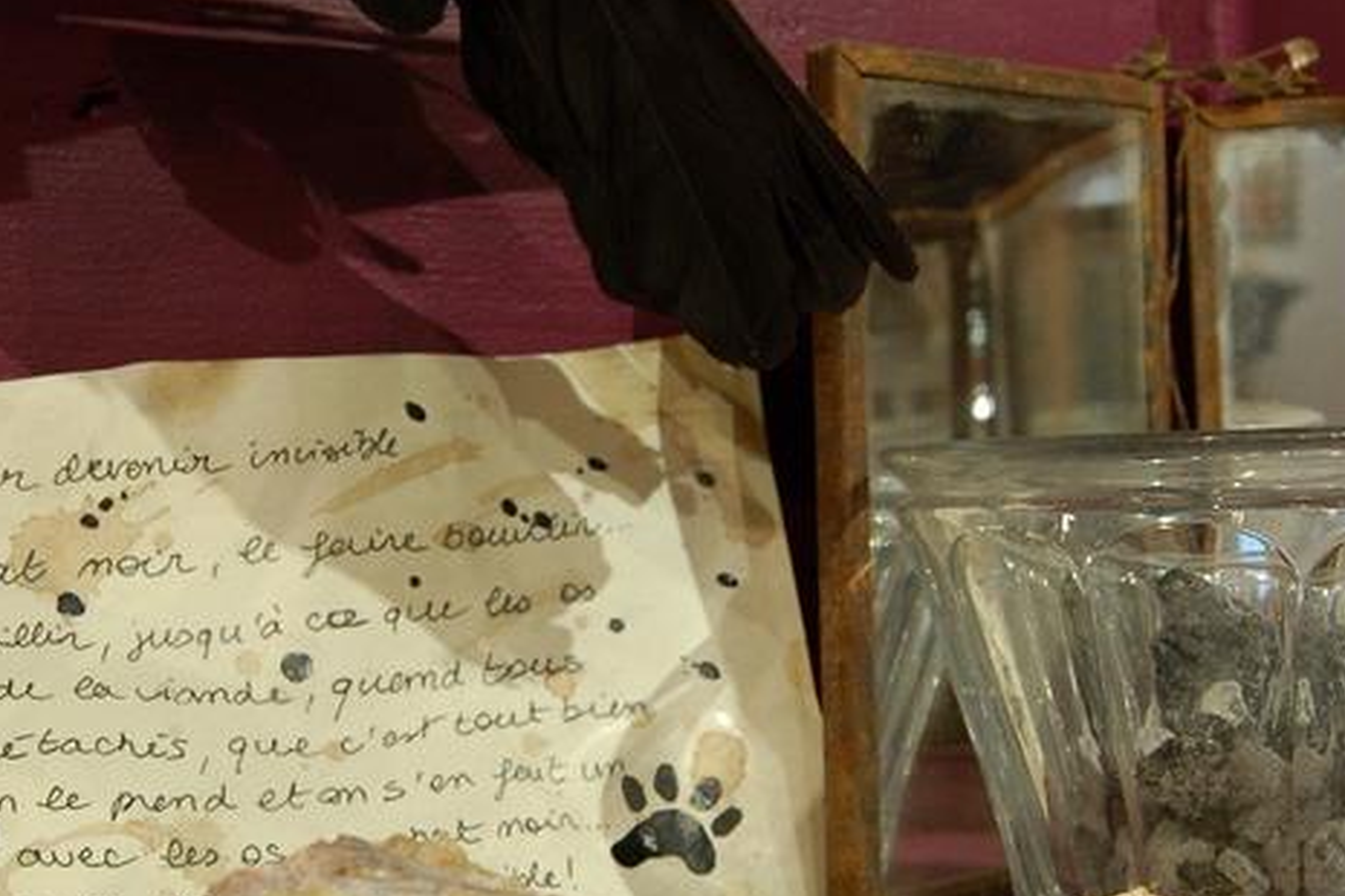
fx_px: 2391
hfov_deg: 31.3
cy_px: 486
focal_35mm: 64
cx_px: 551
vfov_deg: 21.2
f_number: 6.3
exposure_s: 1/20
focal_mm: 22
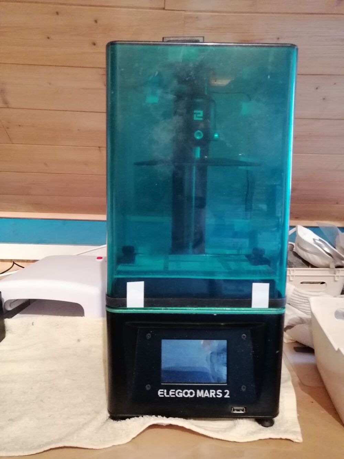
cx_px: 172
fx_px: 358
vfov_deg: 65.3
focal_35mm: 27
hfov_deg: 51.4
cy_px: 230
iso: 800
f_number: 1.8
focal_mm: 3.95
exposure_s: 1/14.3
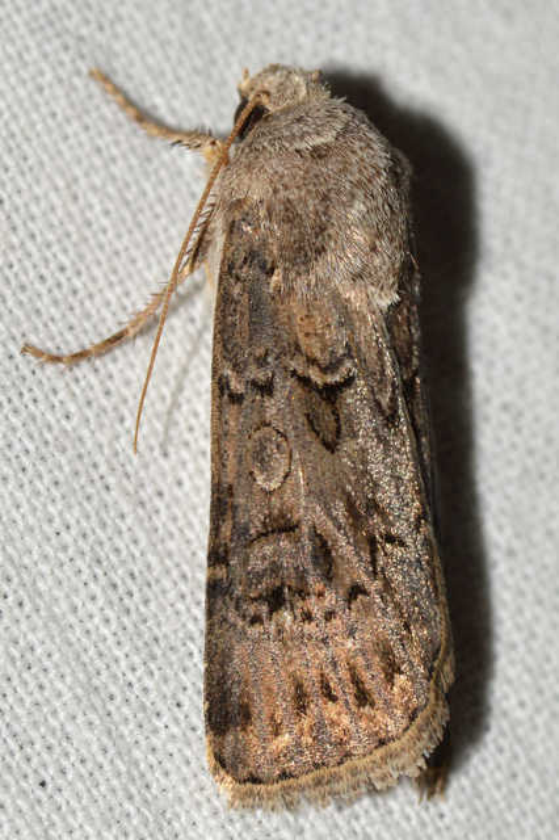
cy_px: 420
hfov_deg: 9.1
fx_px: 3497
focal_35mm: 150
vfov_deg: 13.7
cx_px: 280
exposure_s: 1/200
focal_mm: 100
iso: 100
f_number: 20
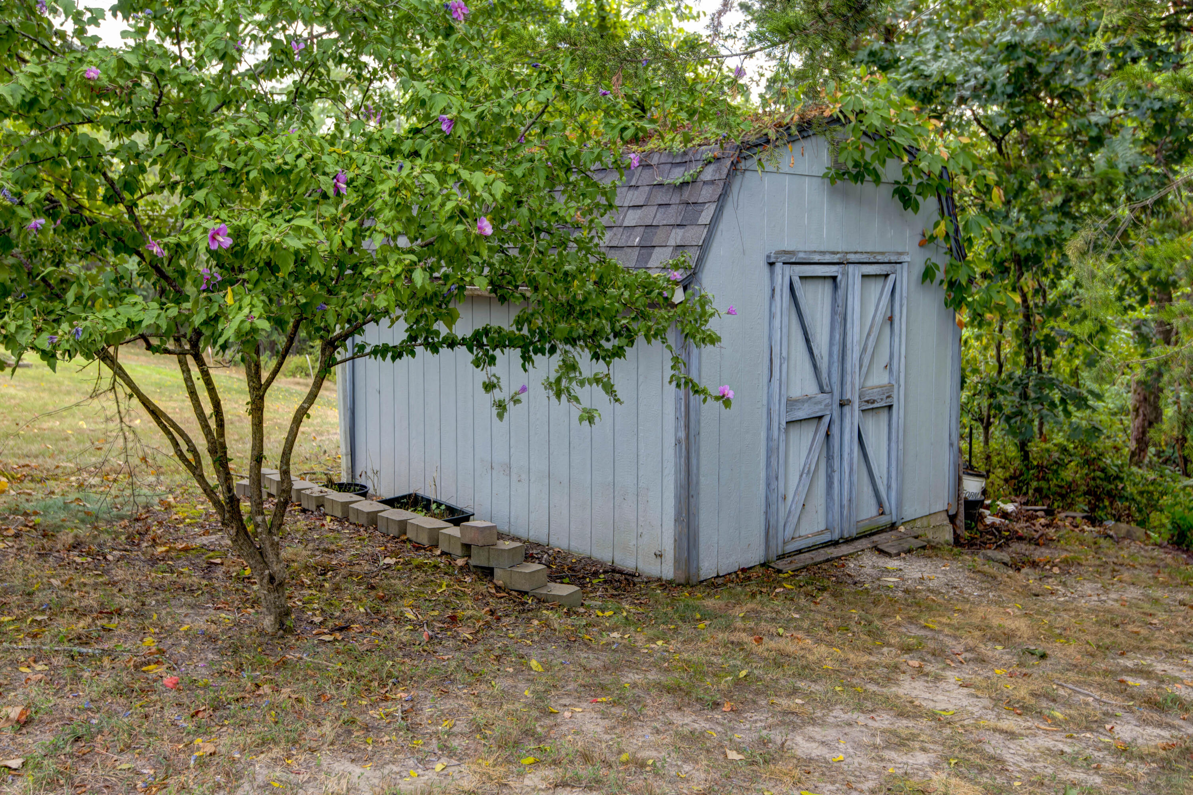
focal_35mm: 32
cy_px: 398
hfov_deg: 58.7
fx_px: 1060
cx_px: 596
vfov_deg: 41.1
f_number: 6.3
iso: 100
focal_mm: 32
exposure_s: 1/30
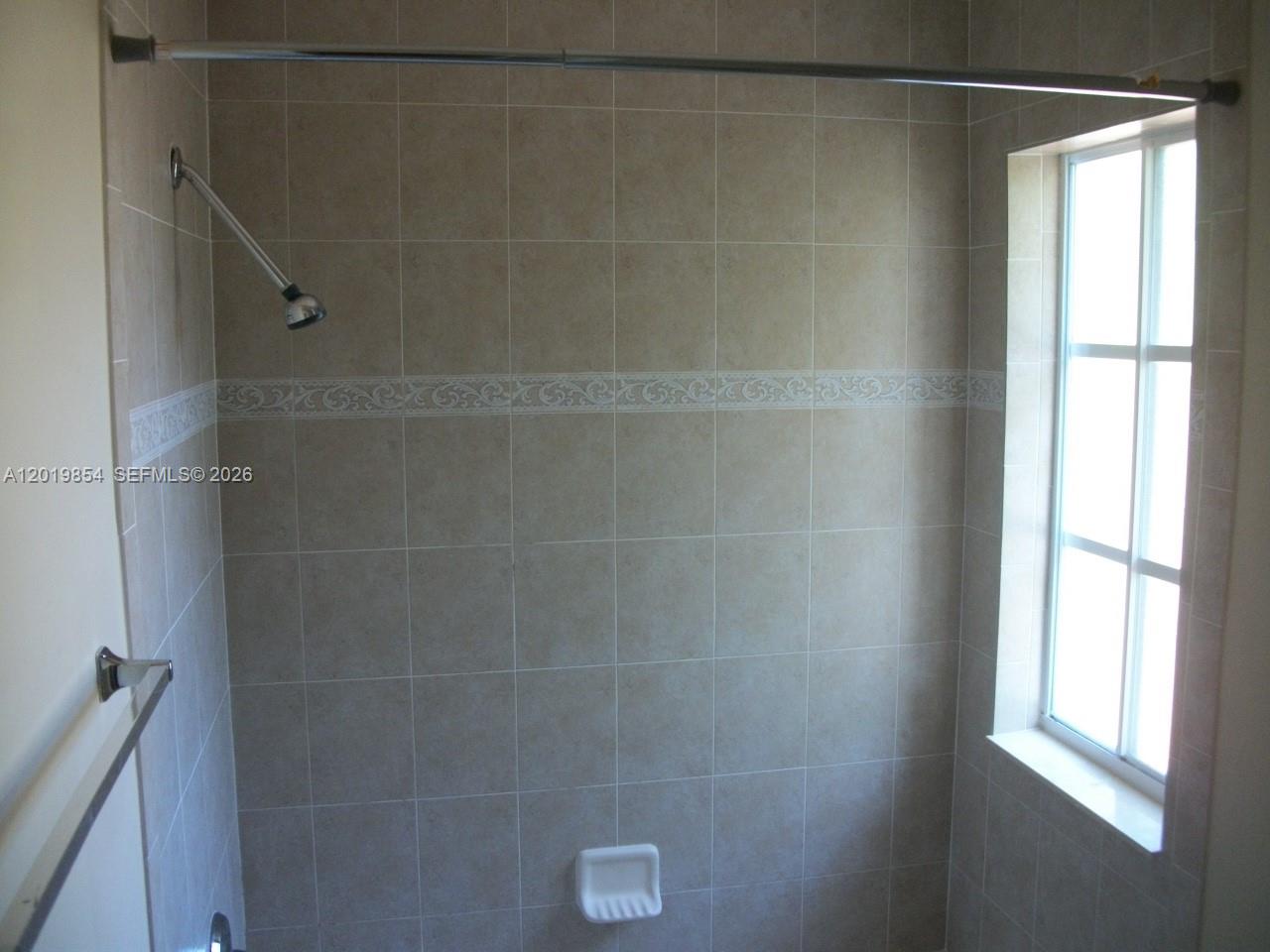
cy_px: 476
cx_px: 635
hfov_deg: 56.8
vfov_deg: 44.2
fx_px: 1174
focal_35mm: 32
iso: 160
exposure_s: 1/25
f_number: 2.9
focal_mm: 5.7
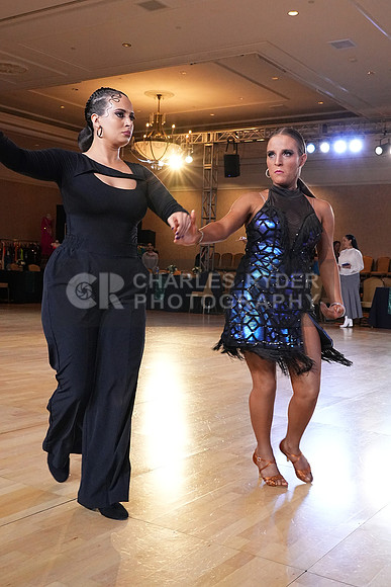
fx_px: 635
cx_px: 196
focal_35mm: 39
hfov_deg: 34.2
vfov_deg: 49.5
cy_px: 294
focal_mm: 26
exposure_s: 1/200
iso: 5000
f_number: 7.1
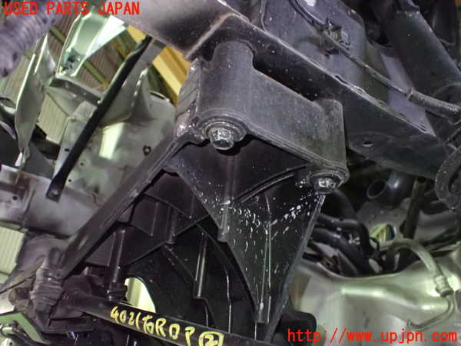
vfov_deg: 46.8
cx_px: 230
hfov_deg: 60.0
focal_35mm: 30
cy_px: 173
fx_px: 400
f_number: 2.3
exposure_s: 1/30
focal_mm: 5.4
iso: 1600
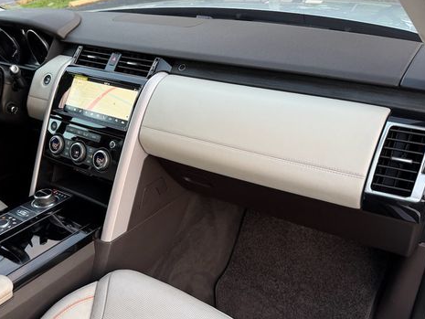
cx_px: 166
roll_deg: +6.4
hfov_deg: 54.9
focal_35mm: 33
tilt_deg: -29.1
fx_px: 405
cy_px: 173
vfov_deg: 42.9
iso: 200
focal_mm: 6.76
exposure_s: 1/98
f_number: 1.78
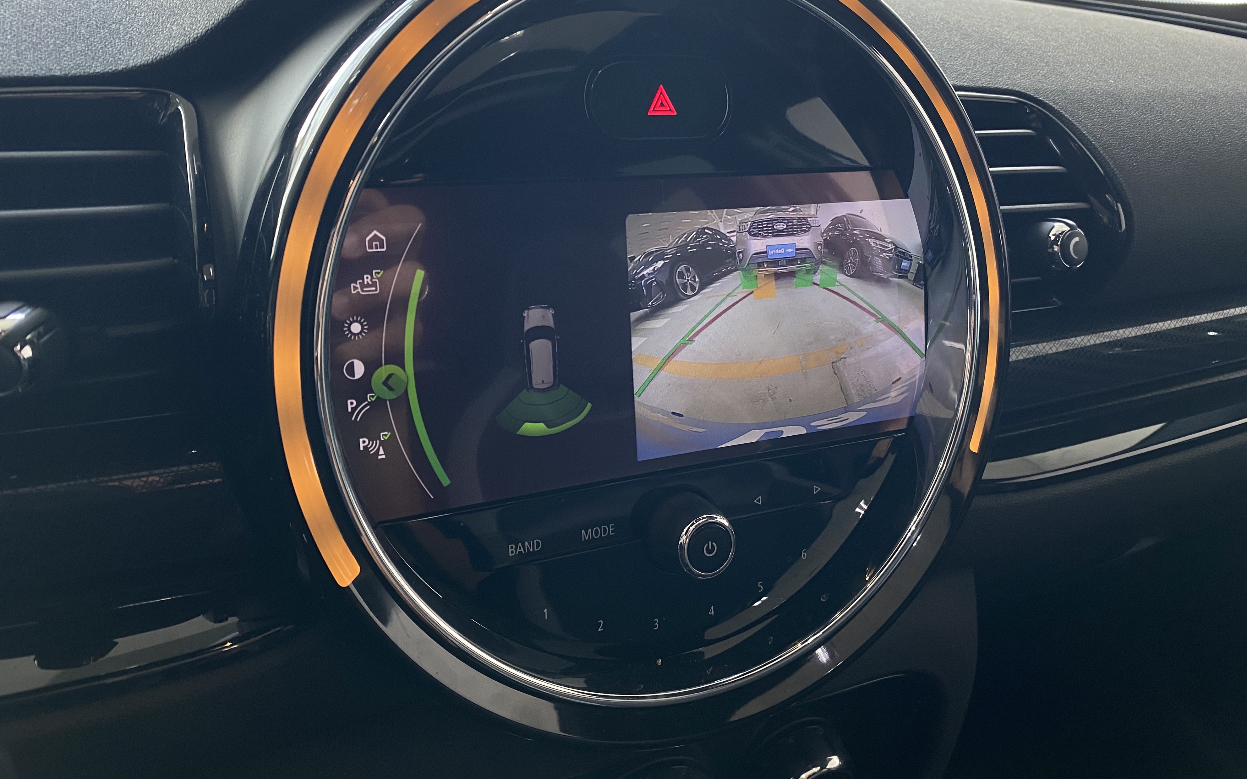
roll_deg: -5.3
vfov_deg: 44.4
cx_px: 626
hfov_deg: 66.5
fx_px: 952
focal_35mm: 28
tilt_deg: -21.0
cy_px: 330
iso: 100
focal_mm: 4.25
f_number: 1.8
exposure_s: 1/74
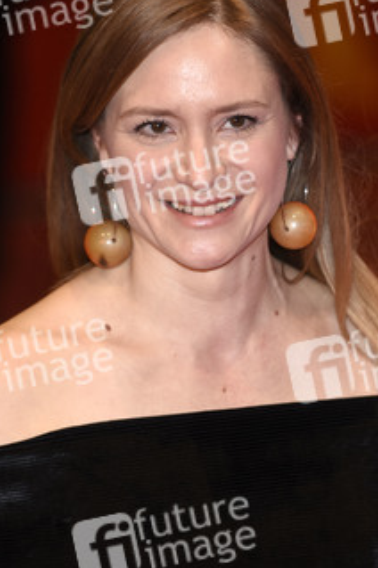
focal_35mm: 376
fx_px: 5934
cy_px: 272
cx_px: 216
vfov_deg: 5.5
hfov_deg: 3.6
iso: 400
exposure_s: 1/320
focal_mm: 200
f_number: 3.5
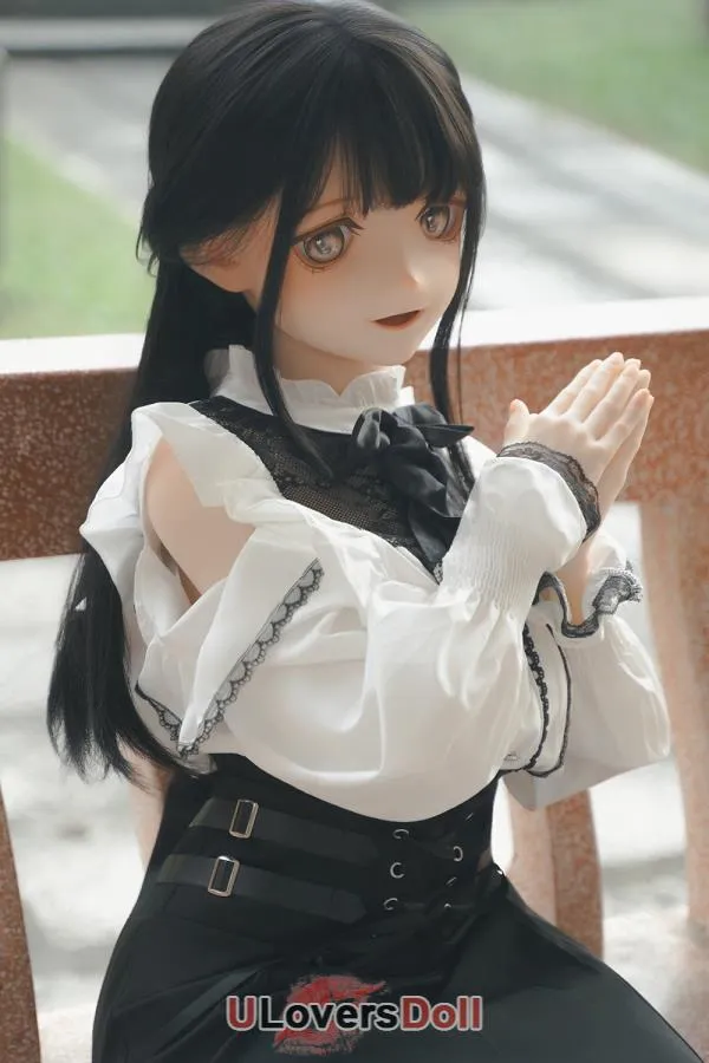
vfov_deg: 28.5
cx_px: 354
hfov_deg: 19.2
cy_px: 532
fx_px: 2097
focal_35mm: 71
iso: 200
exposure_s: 1/80
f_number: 2.8
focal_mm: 71
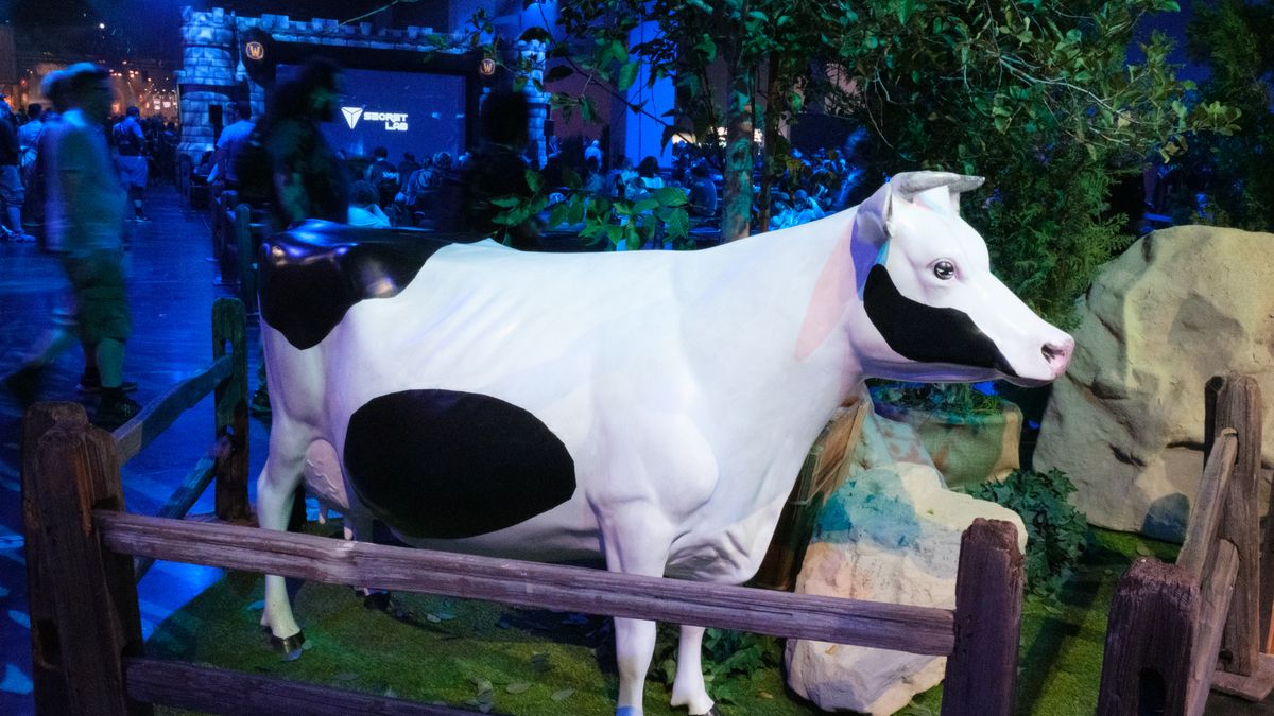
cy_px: 358
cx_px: 637
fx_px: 1026
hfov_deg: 63.7
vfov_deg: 38.5
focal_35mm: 30
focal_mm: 19.2
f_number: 22
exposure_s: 1/15
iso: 12800
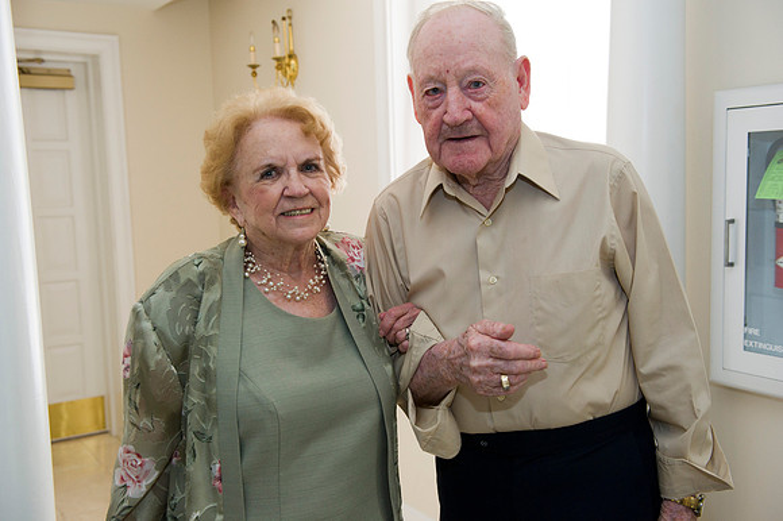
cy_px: 260
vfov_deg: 35.0
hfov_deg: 50.7
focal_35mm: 38
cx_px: 392
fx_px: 826
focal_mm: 38
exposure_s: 1/60
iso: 1250
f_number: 4
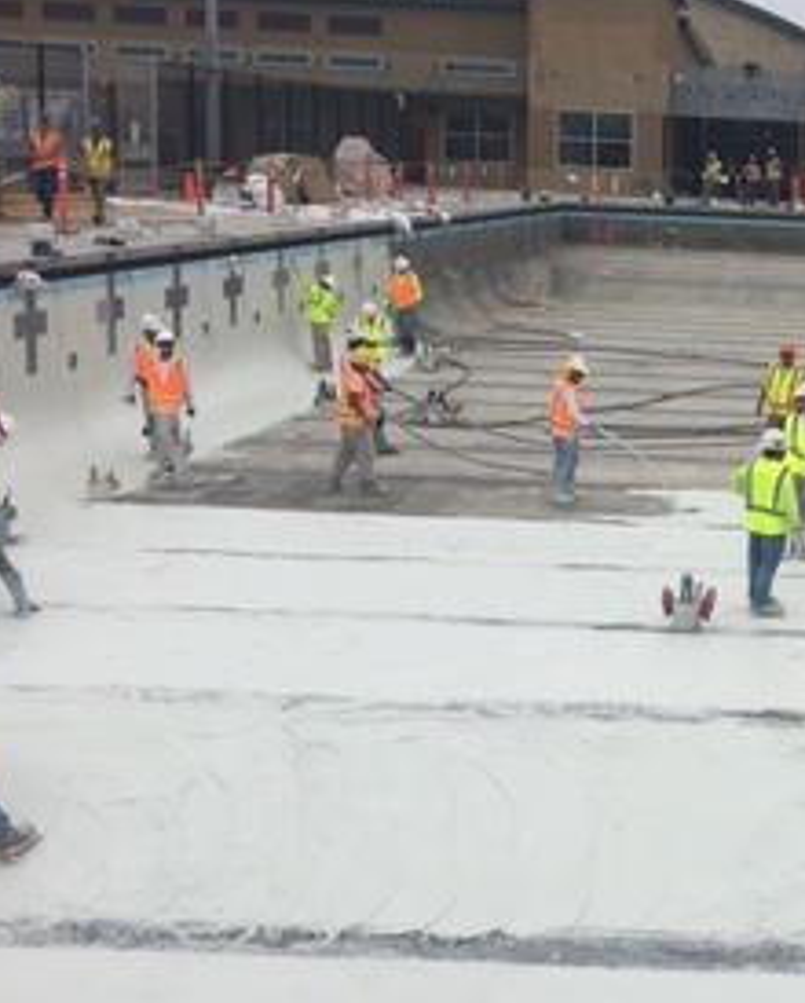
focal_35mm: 66
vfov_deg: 28.7
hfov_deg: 21.9
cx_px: 896
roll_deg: -2.2
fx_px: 1961
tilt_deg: -7.1
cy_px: 450
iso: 25
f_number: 2.2
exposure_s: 1/674
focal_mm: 4.15
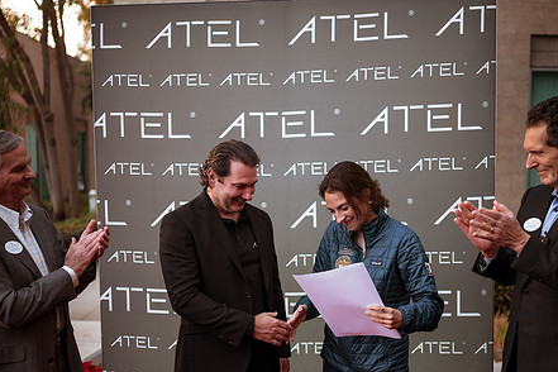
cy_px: 244
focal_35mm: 46
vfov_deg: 29.1
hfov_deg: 42.7
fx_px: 713
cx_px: 299
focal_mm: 35
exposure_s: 1/400
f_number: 1.8
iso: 200
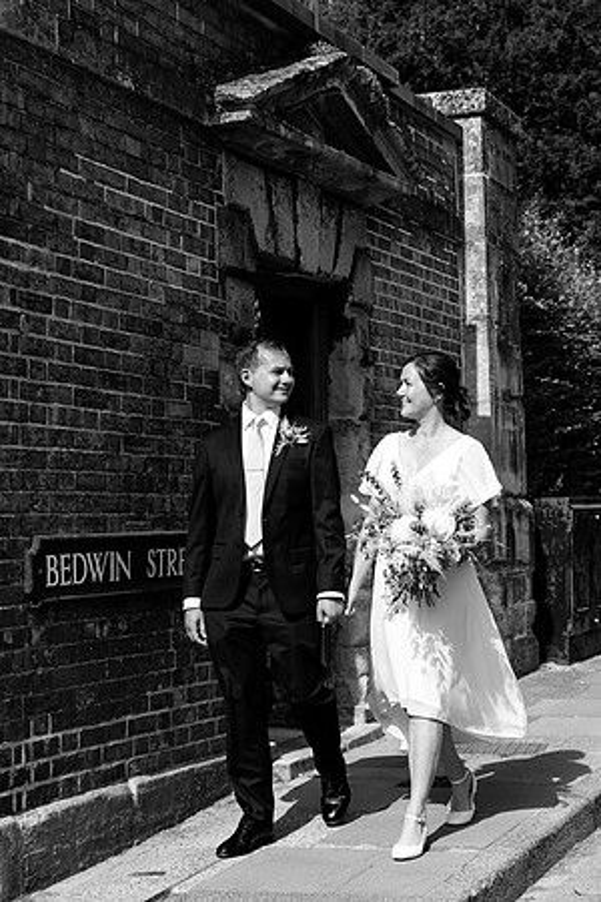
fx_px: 1765
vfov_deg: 28.7
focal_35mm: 70
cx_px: 437
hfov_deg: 19.2
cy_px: 459
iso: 100
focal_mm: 46
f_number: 5
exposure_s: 1/1000
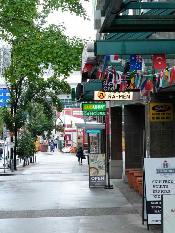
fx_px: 566
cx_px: 91
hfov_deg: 17.6
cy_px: 90
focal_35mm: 84
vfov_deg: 23.2
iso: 1600
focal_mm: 47
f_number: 7.1
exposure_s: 1/250
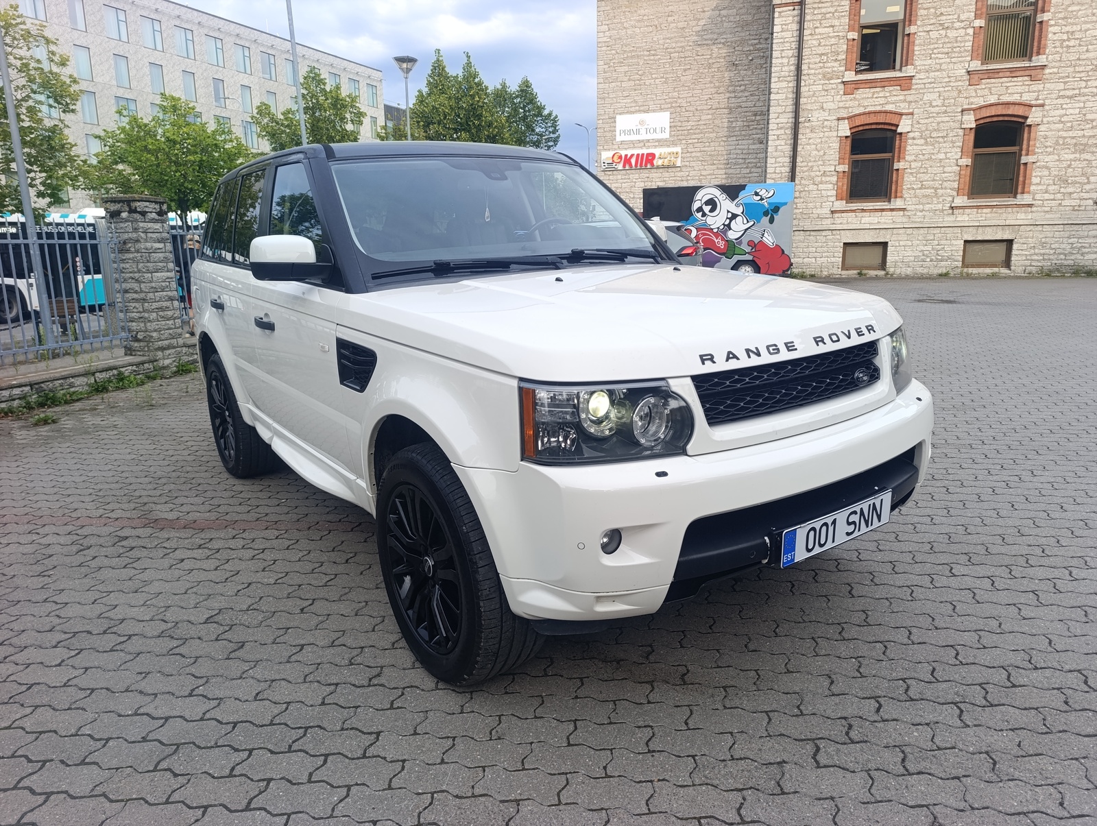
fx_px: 730
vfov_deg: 59.0
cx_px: 548
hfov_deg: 73.8
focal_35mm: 23
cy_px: 413
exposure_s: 1/137
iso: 50
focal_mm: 6.14
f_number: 1.6
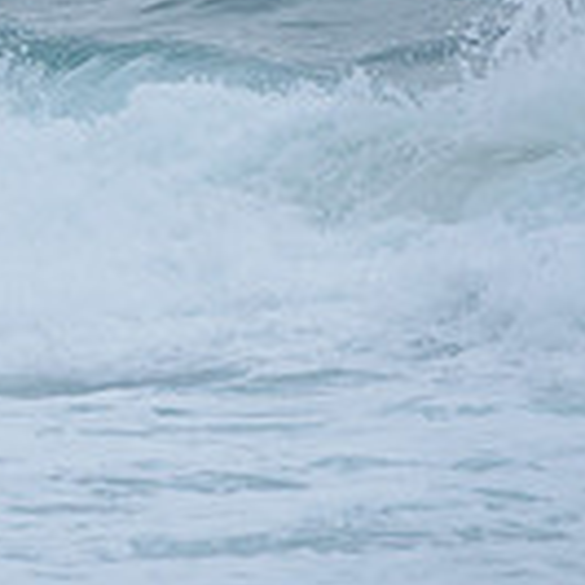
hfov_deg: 0.8
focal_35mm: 2278
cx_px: -656
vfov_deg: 0.8
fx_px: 43555
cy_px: 134
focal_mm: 500
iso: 500
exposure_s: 1/1250
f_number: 5.6
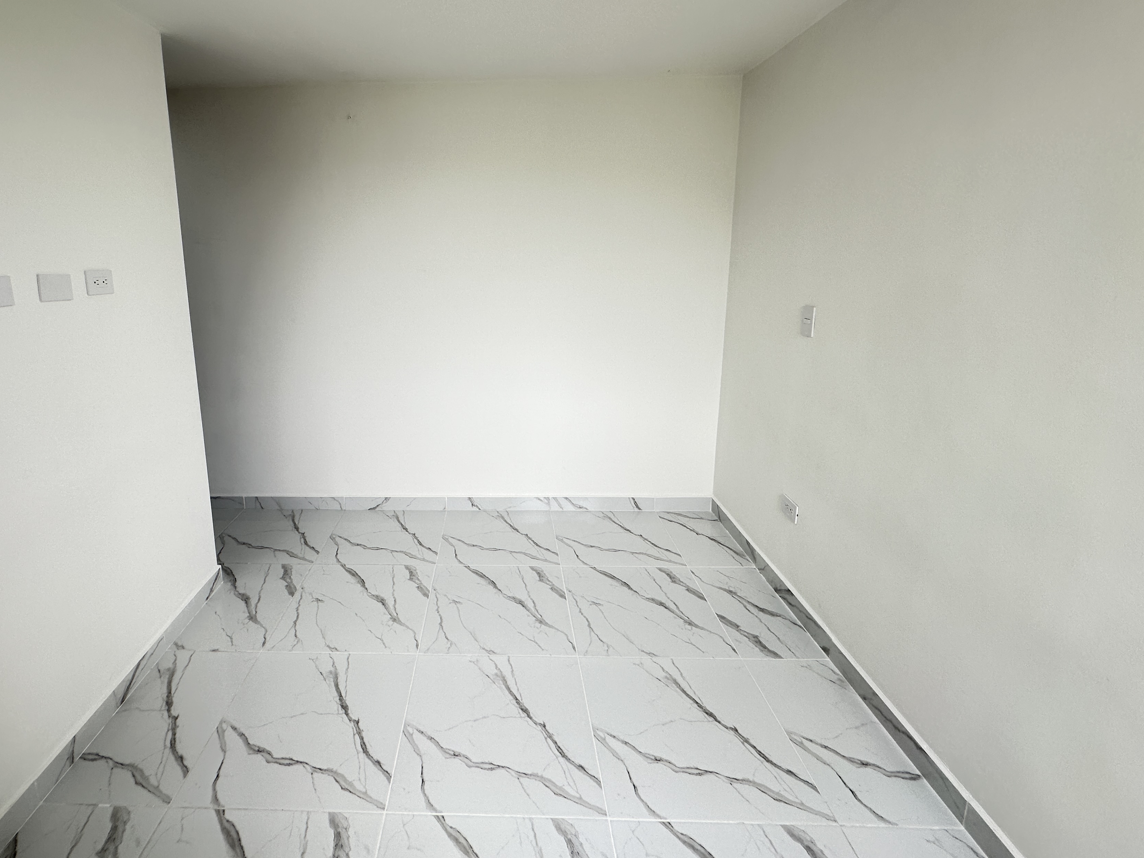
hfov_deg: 90.3
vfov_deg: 74.1
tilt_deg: -9.7
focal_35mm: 17
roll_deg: +0.8
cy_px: 355
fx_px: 562
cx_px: 479
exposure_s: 1/99
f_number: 2.2
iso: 50
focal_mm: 2.22
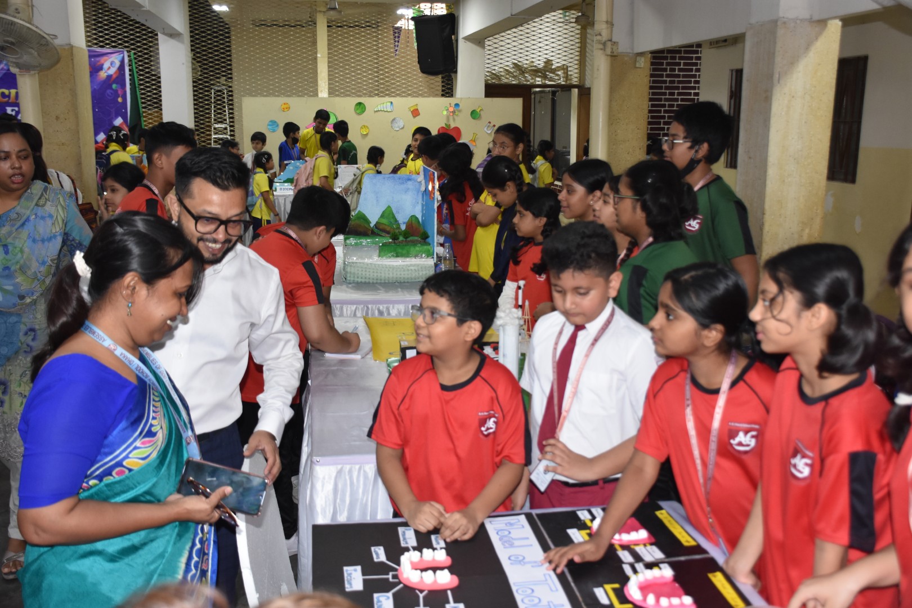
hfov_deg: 53.1
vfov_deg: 36.9
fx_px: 912
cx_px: 456
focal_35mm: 36
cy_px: 304
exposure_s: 1/60
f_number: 3.8
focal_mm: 24
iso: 1100
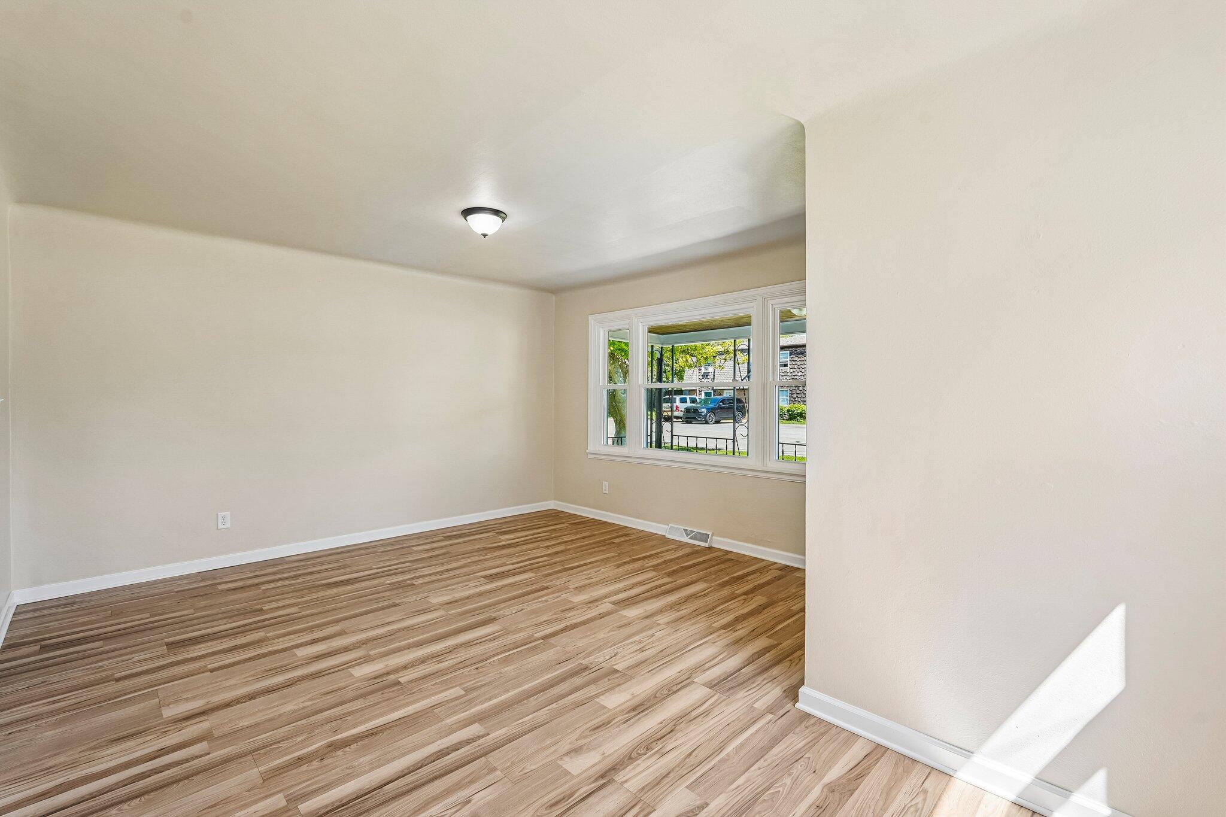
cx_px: 613
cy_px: 408
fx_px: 562
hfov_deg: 95.0
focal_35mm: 16
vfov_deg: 72.0
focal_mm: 16.5
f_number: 8
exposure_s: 1/30
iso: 125
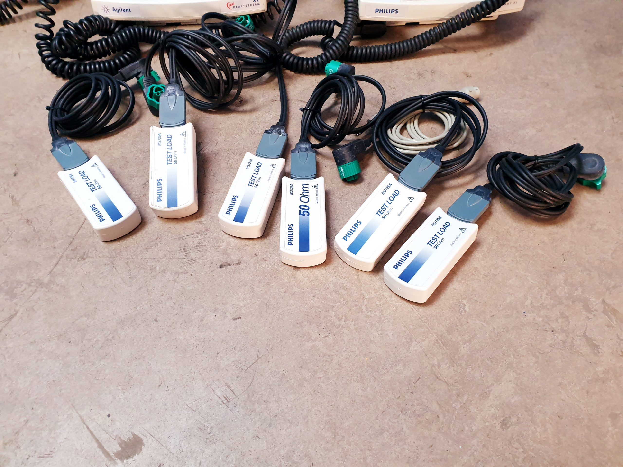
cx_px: 312
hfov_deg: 67.3
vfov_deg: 53.1
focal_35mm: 26
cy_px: 234
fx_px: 468
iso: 250
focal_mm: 4.3
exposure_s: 1/50
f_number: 2.4
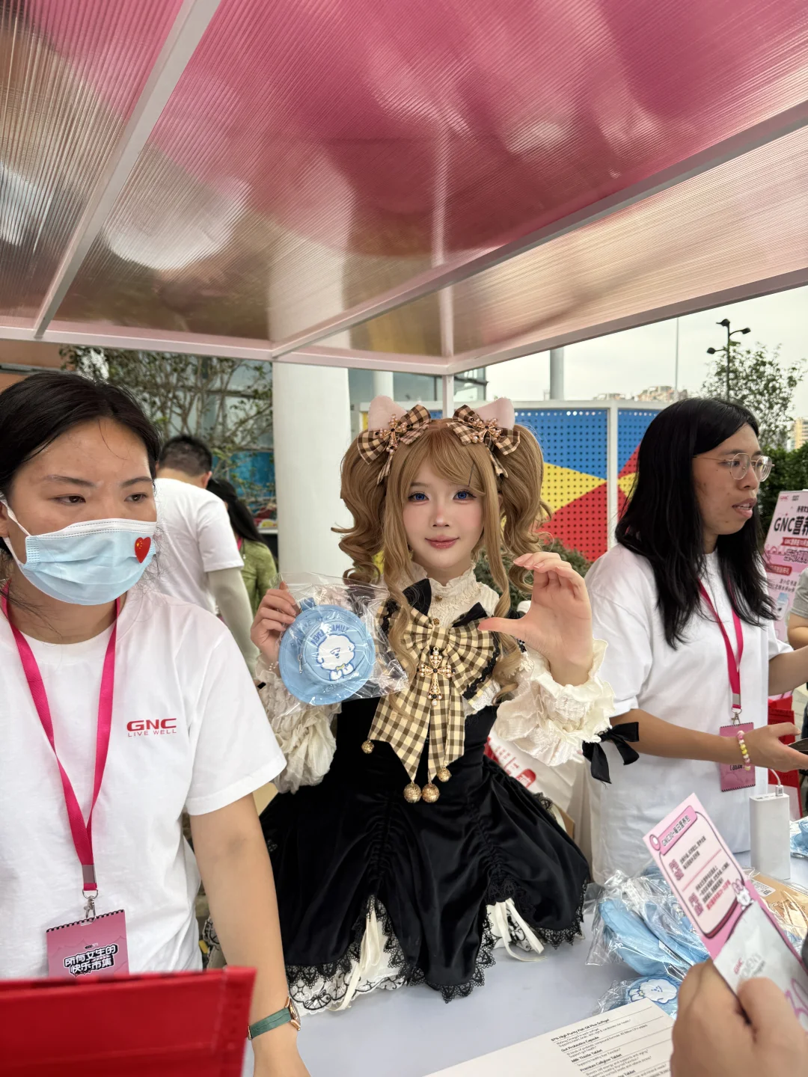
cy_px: 538
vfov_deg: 71.6
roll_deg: +0.5
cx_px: 404
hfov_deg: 56.8
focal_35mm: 24
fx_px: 747
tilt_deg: -2.1
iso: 50
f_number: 1.78
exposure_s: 1/123
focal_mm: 6.76
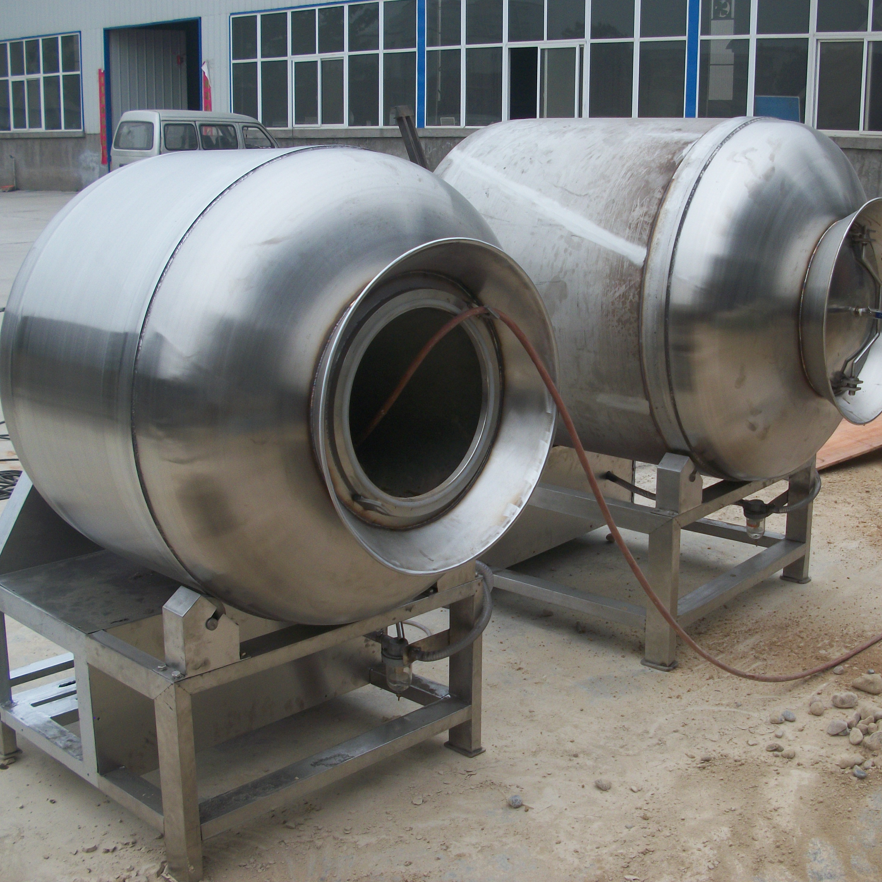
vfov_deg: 40.0
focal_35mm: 42
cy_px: 445
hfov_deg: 39.9
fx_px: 1211
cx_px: 508
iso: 80
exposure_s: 1/80
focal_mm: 6.3
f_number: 3.1
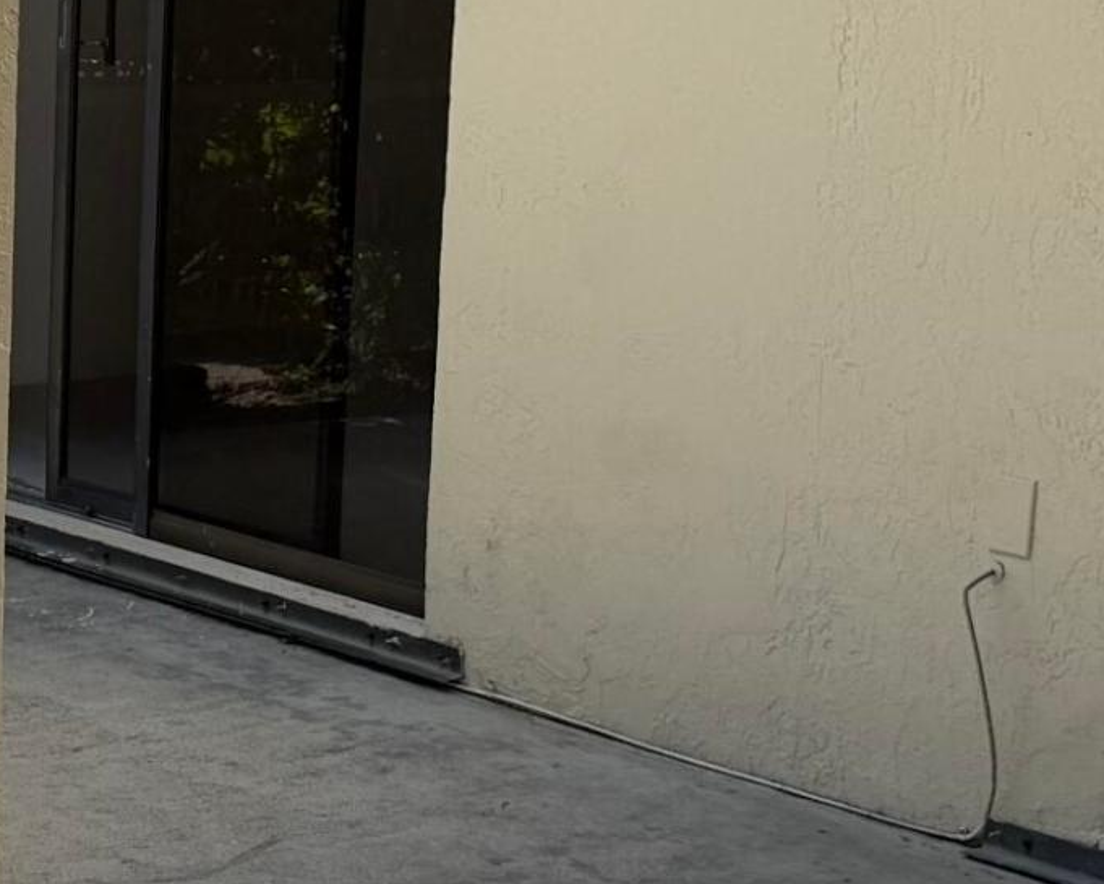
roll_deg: +0.0
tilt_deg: -9.1
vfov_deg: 15.5
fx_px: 3235
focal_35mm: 99
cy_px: 409
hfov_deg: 17.8
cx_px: -423
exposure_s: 1/2525
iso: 80
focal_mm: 6.76
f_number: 1.78
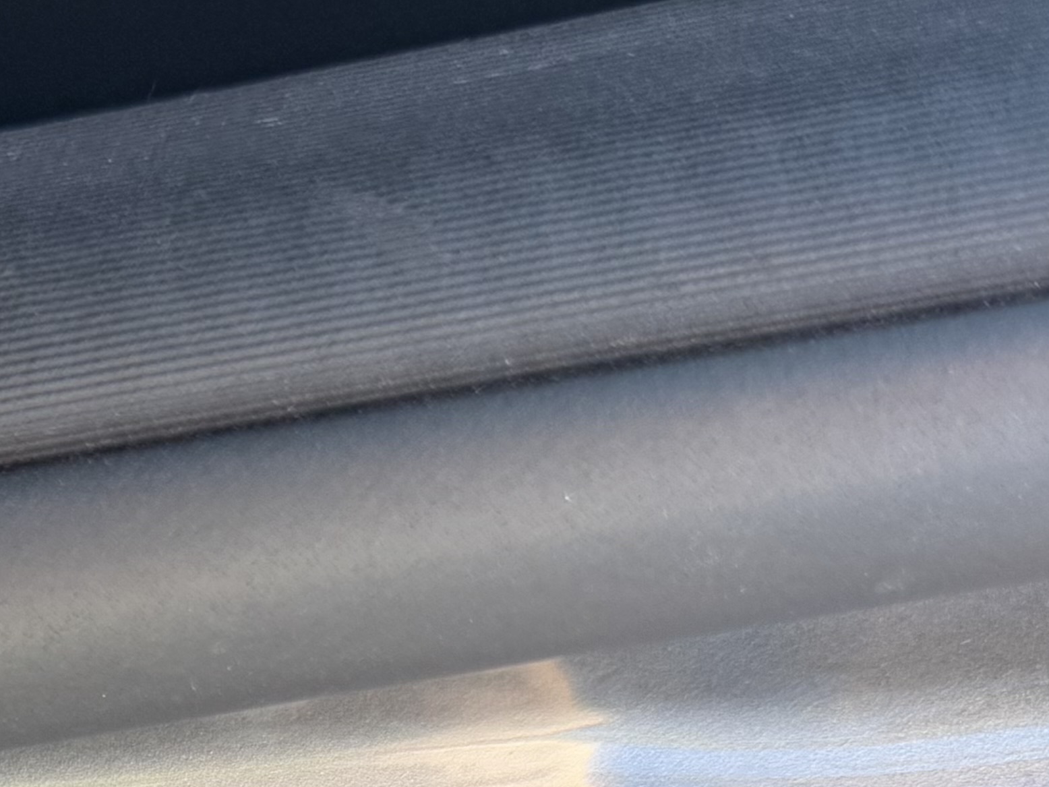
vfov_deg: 15.2
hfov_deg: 19.2
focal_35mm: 88
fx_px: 2667
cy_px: 1258
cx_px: -568
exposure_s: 1/167
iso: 64
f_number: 1.78
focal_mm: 6.76
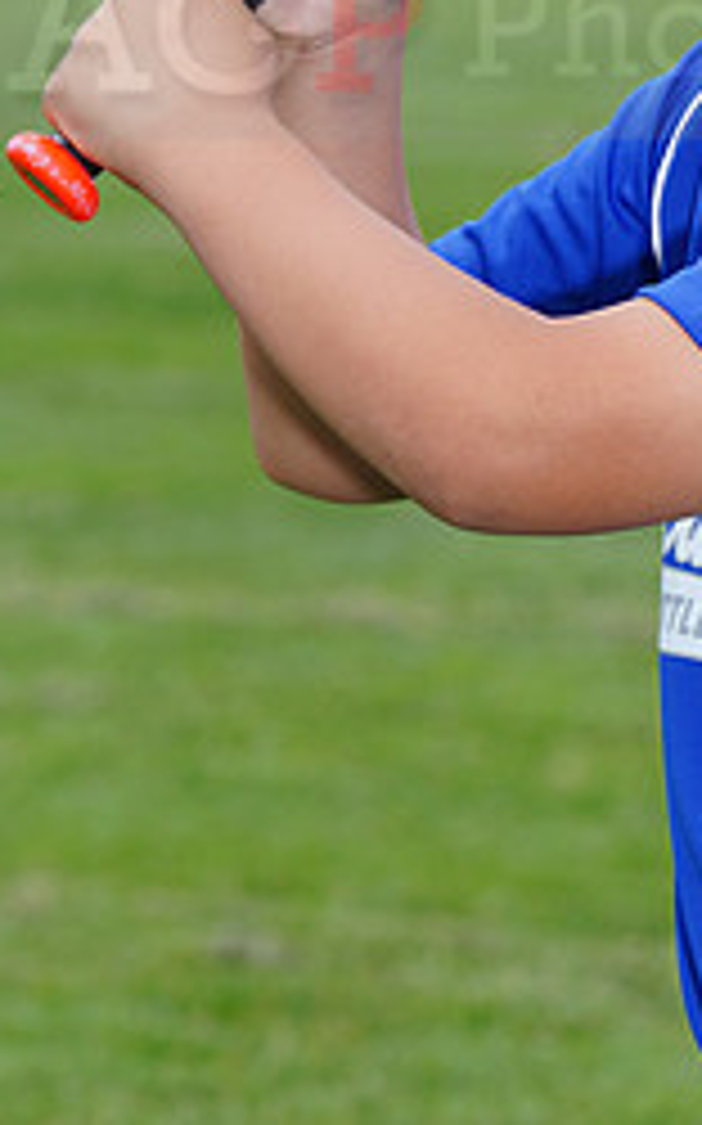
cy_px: -4
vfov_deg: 5.1
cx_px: 790
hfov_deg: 3.2
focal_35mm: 411
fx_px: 12596
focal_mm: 174
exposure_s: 1/200
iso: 200
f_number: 8
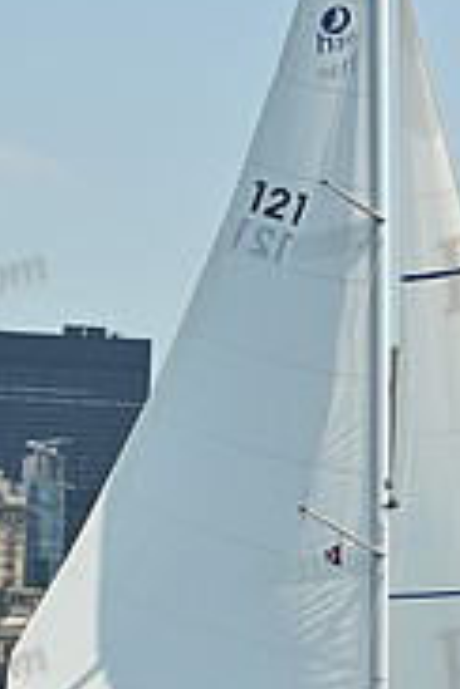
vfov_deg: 7.5
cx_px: 243
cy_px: 467
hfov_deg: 5.0
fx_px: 5232
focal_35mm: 273
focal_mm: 86
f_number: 9
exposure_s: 1/1250
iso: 320
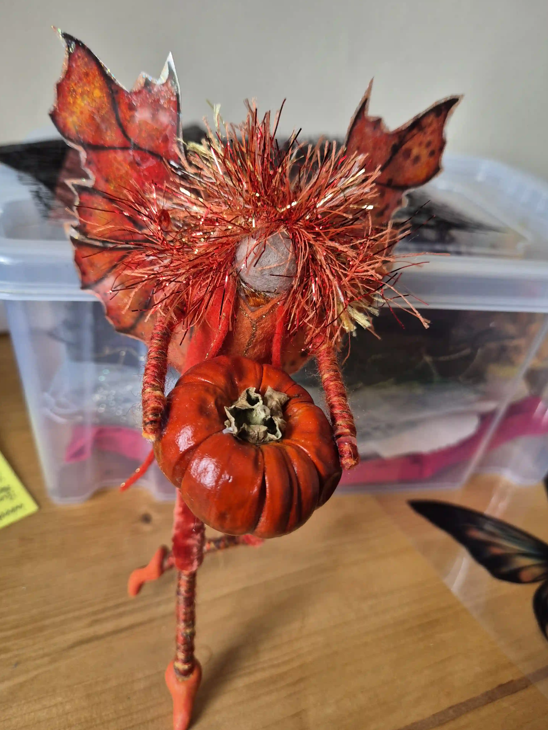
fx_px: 507
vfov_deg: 71.6
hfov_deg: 56.8
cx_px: 265
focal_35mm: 24
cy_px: 356
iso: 200
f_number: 1.8
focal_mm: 5.4
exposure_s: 1/100
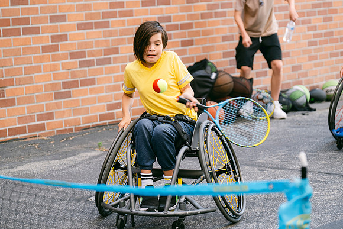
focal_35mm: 135
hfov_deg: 15.2
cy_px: 114
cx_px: 169
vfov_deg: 10.2
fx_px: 1283
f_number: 2.8
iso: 160
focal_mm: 87.1
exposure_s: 1/160
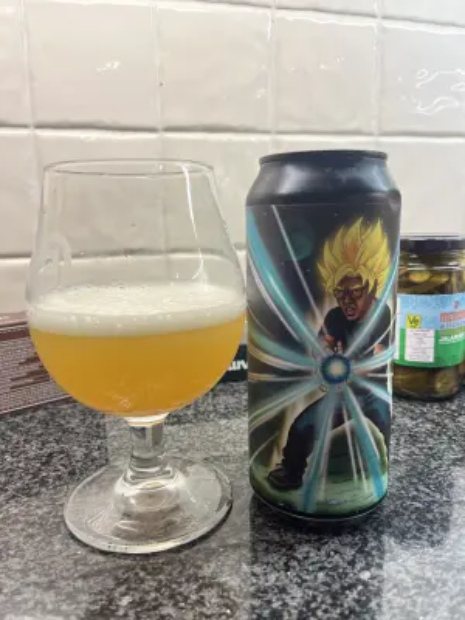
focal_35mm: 26
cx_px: 232
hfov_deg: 53.1
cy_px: 310
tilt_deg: -12.0
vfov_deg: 67.3
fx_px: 466
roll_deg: +1.8
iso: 200
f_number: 1.6
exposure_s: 1/50
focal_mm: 5.1
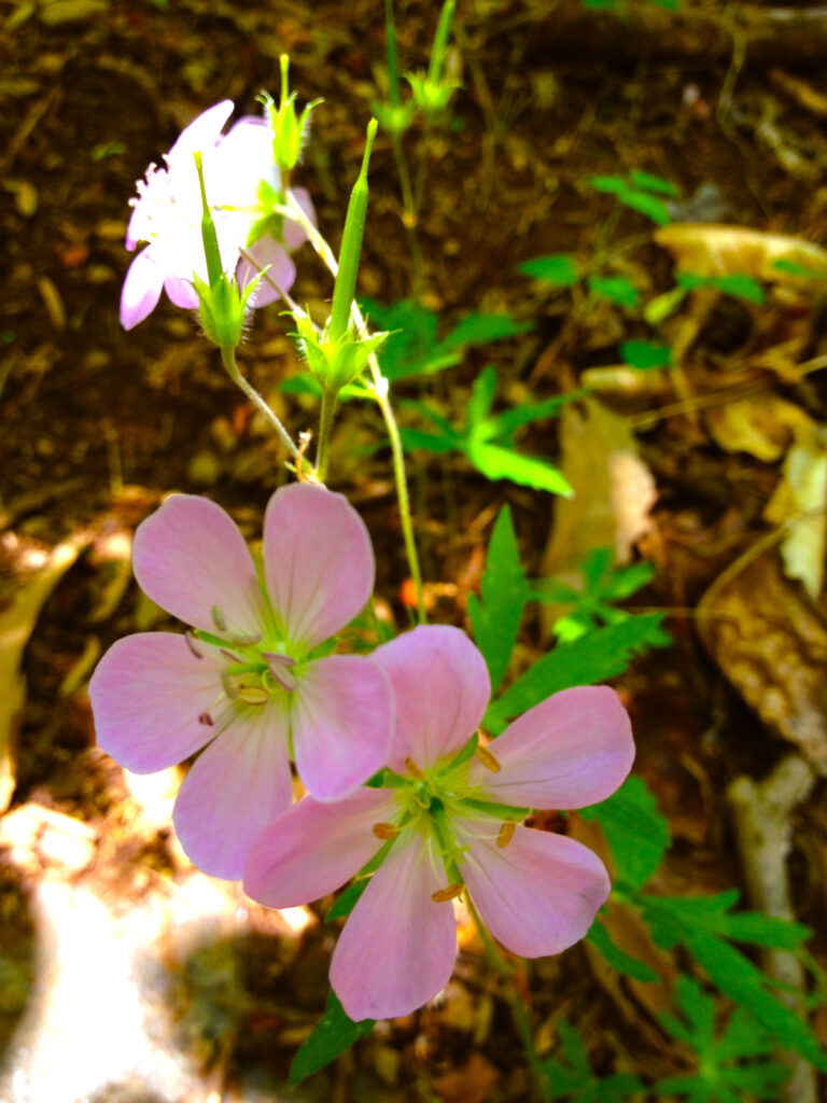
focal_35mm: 35
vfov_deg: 52.6
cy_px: 552
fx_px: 1115
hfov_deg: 40.7
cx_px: 414
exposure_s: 1/133
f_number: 2.4
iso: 64
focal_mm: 4.28
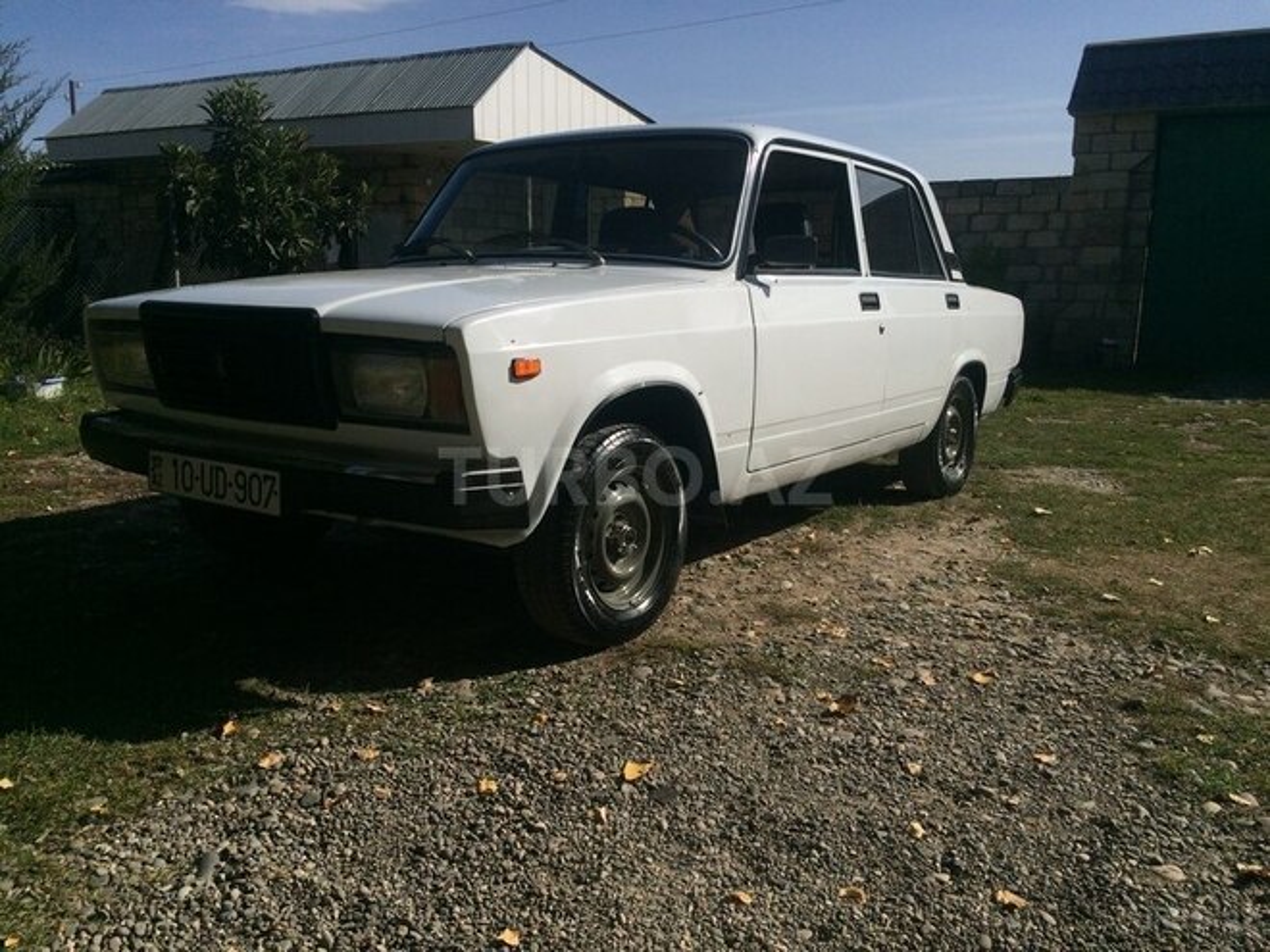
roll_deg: -1.6
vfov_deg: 48.2
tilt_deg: -10.0
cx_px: 635
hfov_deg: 61.7
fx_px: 1064
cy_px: 476
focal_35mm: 29
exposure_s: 1/6849
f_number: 2.2
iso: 40
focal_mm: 4.15
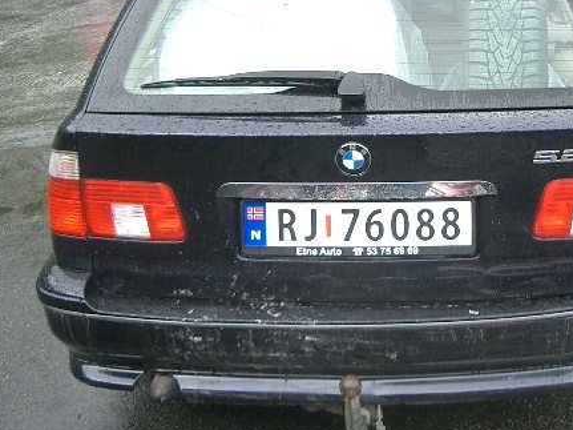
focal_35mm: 52
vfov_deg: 27.9
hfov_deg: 36.5
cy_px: 160
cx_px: 374
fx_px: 861
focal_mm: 5.8
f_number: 2.6
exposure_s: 1/50
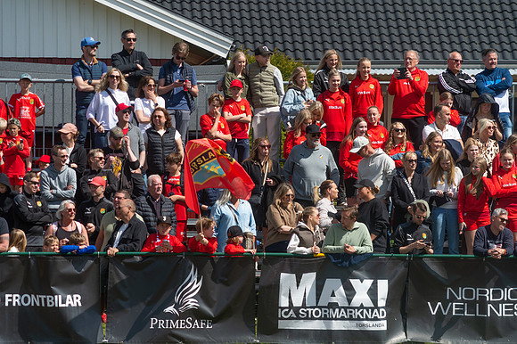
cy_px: 172
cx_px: 258
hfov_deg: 4.7
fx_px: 6270
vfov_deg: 3.1
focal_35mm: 437
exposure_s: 1/1250
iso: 140
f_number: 4
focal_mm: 420
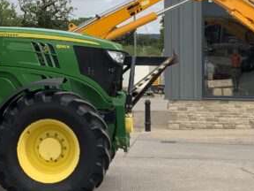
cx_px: 73
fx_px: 756
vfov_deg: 14.2
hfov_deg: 19.0
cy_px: 11
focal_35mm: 103
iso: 16
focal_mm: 3
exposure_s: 1/1168
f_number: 1.8
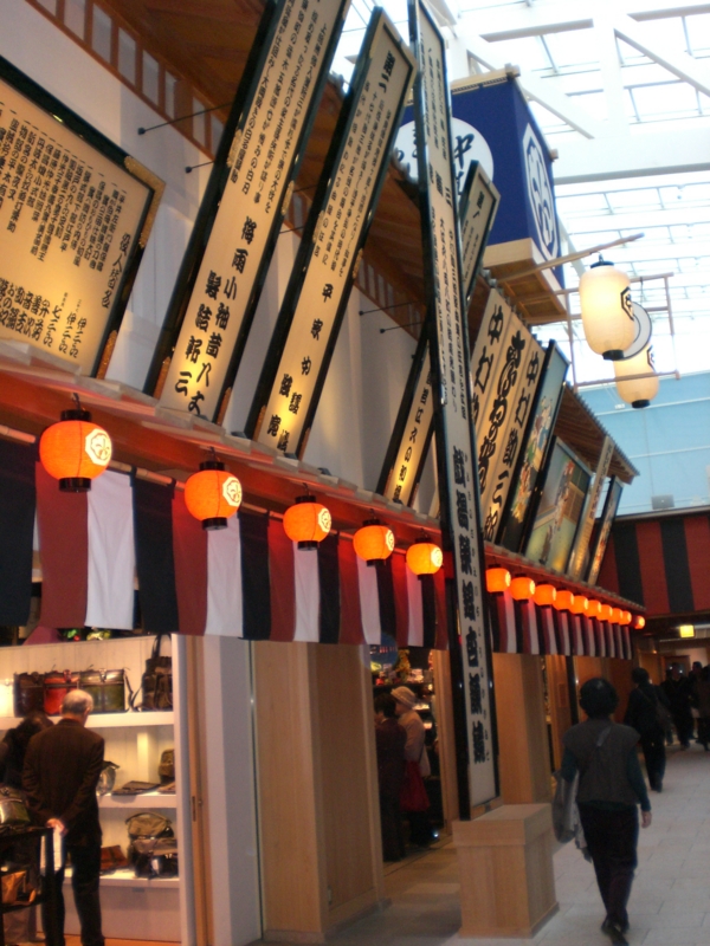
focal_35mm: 38
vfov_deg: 49.0
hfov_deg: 37.7
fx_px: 1039
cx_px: 355
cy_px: 473
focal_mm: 6.3
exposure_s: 1/60
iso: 200
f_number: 3.1
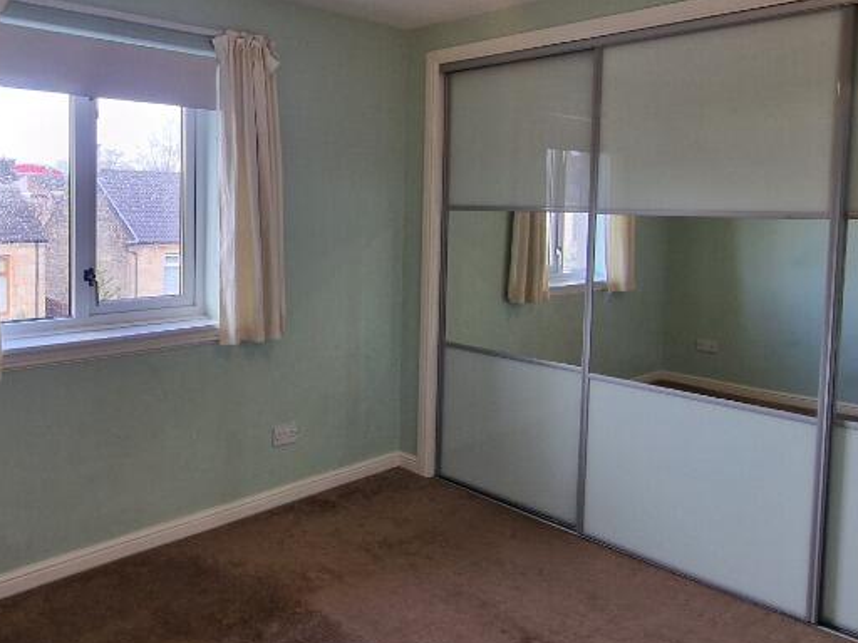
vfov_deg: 52.4
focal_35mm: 26
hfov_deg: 64.3
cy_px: 238
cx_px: 241
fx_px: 644
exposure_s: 1/50
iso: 64
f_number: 2.2
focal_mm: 2.2
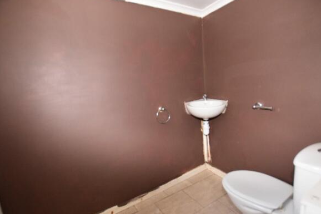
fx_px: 152
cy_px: 116
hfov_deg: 93.1
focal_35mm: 17
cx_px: 172
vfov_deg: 70.4
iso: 1100
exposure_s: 1/60
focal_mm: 10
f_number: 4
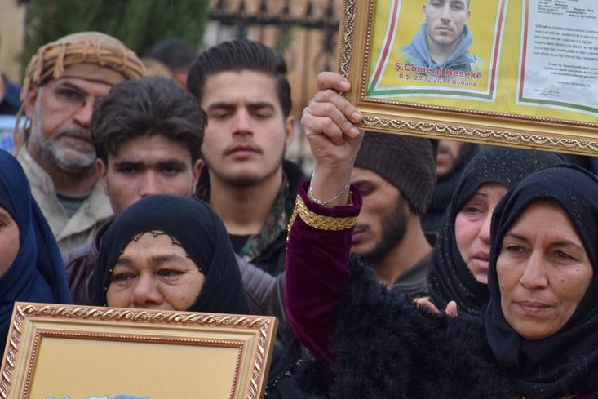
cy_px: 309
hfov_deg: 5.9
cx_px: 587
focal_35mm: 348
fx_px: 5783
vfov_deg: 3.9
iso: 800
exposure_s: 1/250
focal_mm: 105
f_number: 5.6
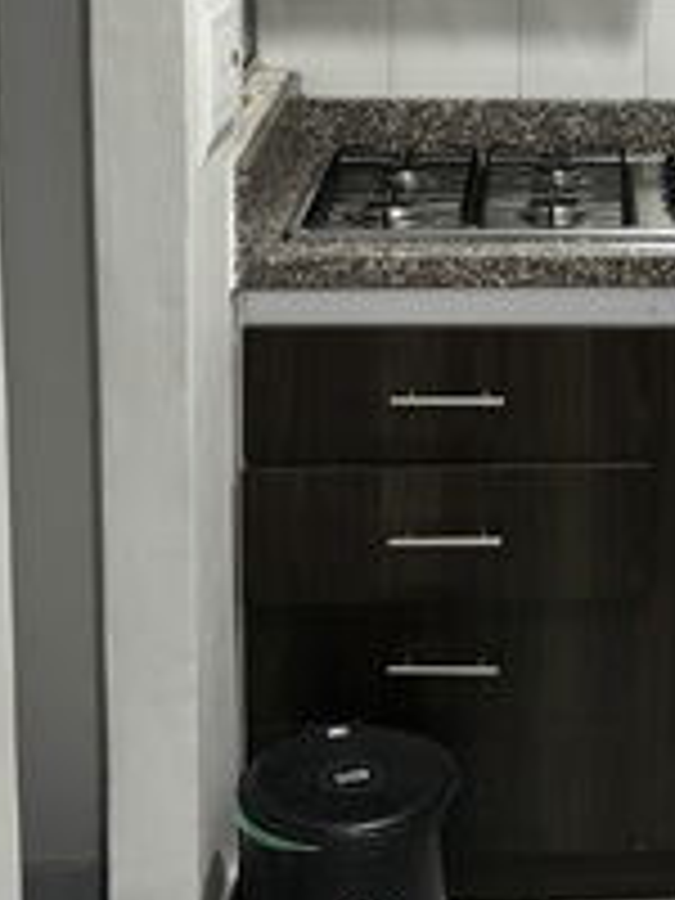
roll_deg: -0.8
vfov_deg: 23.8
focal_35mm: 78
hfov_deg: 18.3
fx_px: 2028
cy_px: -32
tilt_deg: -7.3
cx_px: 698
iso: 400
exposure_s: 1/60
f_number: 1.6
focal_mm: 5.96
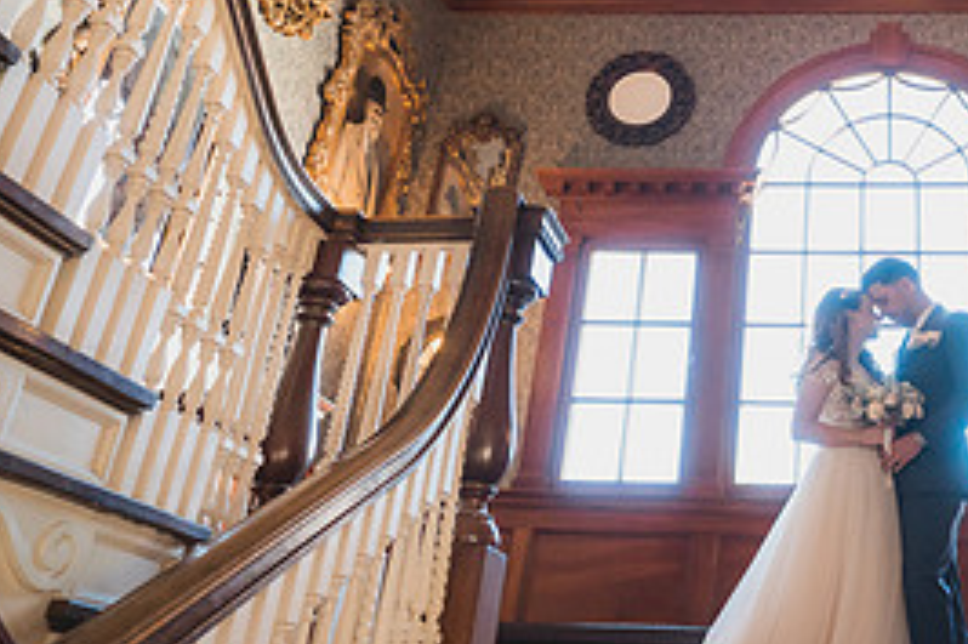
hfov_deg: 45.1
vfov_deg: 32.7
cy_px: 162
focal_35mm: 40
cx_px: 826
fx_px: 1075
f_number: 2.8
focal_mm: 18
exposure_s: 1/320
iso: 3200
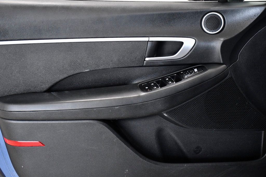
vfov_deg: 20.3
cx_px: 133
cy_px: 88
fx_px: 495
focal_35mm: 67
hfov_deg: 30.1
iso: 2500
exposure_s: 1/320
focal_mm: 45
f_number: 4.5
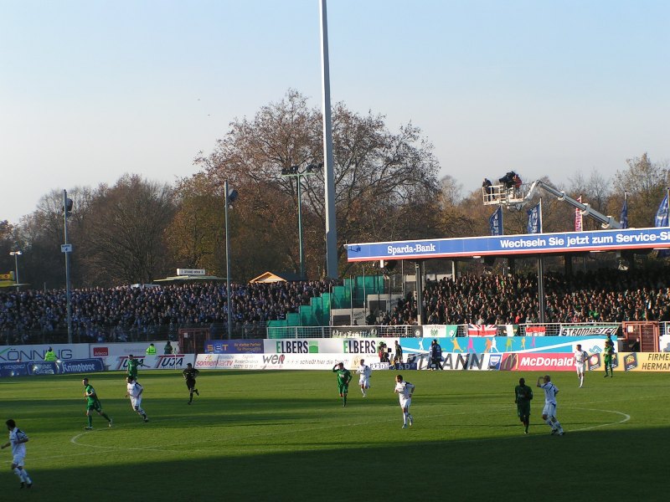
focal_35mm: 108
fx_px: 2090
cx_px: 335
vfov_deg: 13.7
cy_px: 251
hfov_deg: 18.2
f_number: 5.6
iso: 50
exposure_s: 1/250
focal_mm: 16.6
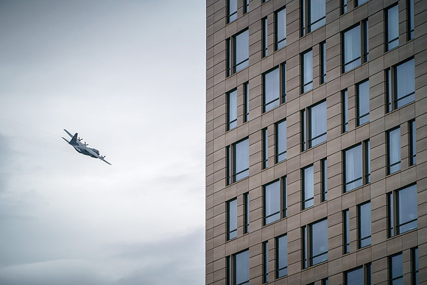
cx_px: 214
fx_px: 2395
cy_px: 142
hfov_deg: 10.2
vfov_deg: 6.8
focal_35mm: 202
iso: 400
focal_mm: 200
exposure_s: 1/8000
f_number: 5
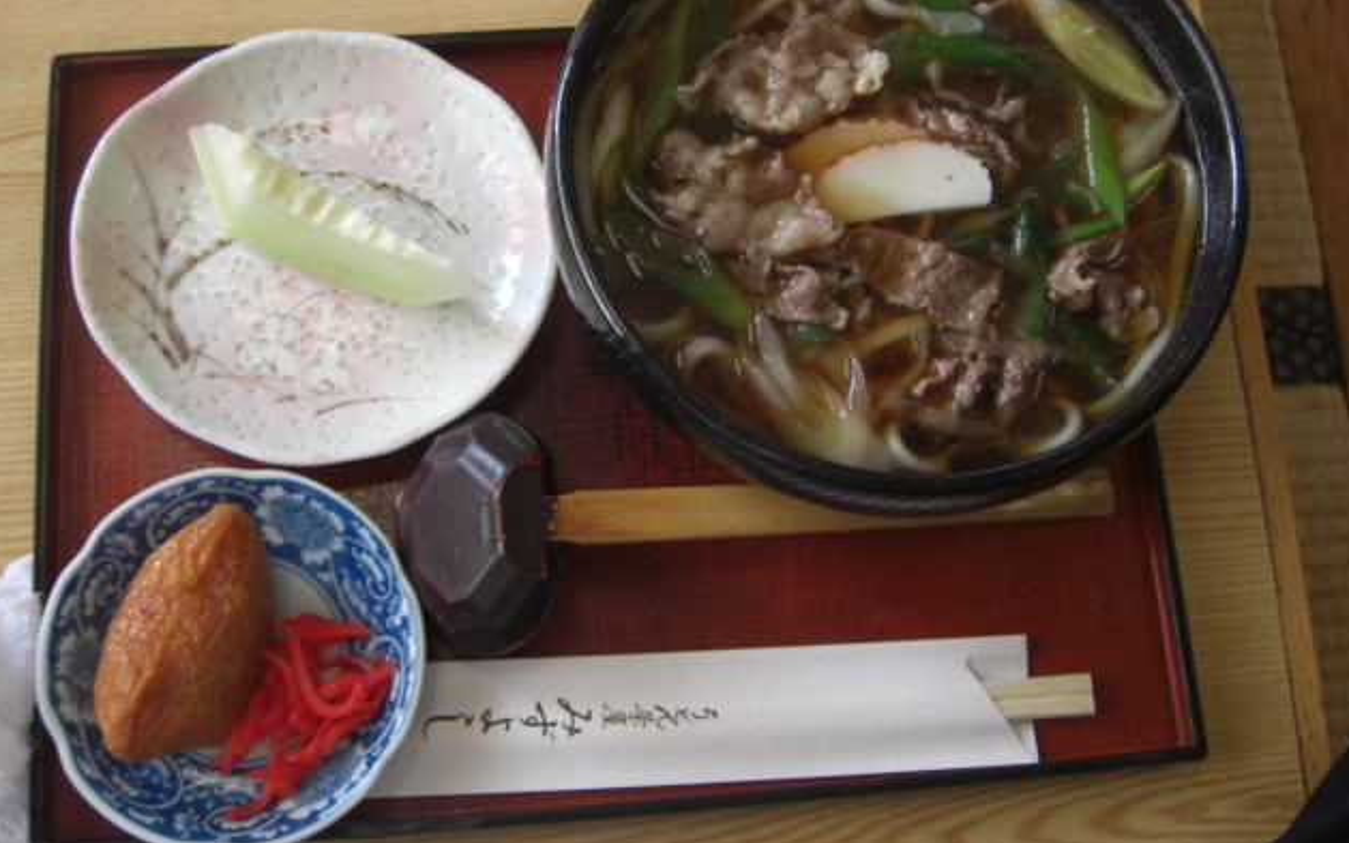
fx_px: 1507
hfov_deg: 48.2
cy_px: 341
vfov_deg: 31.2
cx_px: 678
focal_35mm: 41
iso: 200
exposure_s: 1/100
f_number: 2.8
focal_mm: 7.9
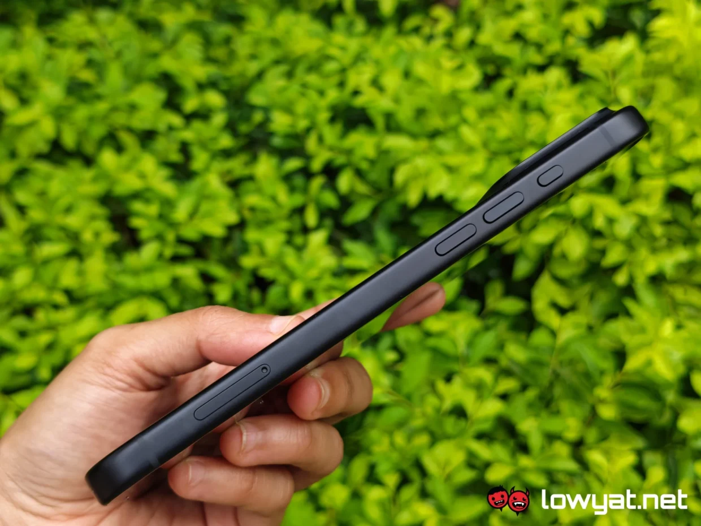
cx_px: 350
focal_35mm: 46
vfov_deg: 31.5
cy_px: 263
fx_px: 932
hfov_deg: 41.2
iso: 50
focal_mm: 5.4
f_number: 1.6
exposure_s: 1/120
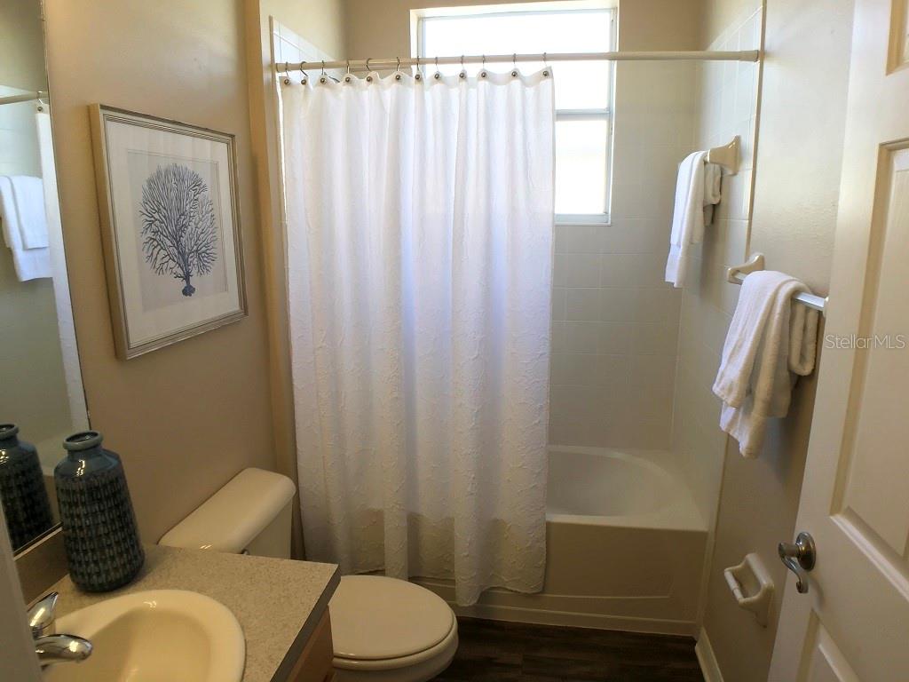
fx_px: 814
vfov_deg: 45.4
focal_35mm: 31
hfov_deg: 58.4
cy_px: 341
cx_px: 454
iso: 25
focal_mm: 3.3
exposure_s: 1/40
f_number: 2.4
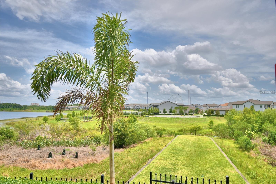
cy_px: 92
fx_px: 230
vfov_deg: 43.6
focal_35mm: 30
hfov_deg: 61.9
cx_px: 138
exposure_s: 1/1250
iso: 100
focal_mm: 20
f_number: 5.6
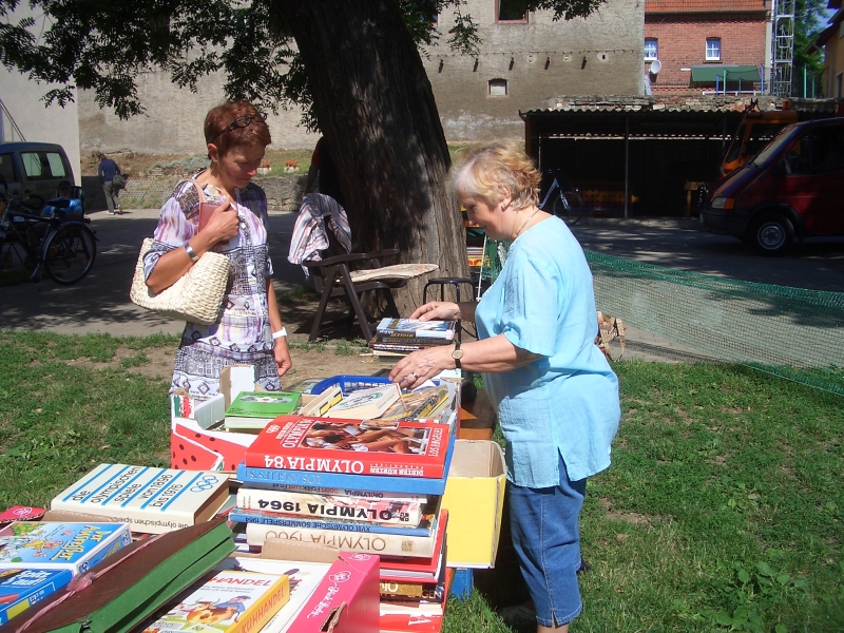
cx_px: 422
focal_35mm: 35
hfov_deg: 52.6
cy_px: 316
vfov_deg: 40.7
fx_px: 853
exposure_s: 1/640
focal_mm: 5.8
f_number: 4.3
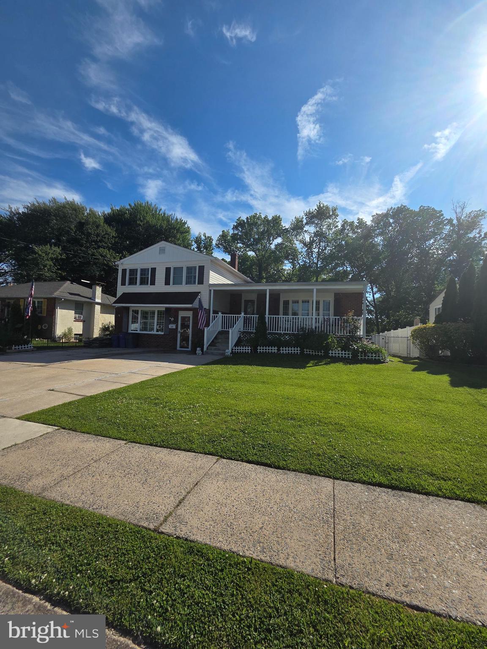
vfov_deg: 106.2
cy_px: 324
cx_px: 244
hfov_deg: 89.9
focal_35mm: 13
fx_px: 244
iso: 50
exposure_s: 1/3211
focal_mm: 2.2
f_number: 2.2
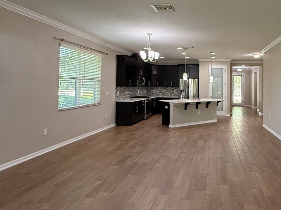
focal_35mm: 27
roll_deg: -1.0
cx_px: 195
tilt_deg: +1.7
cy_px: 82
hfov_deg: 63.1
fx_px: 219
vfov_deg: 50.9
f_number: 2.2
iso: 320
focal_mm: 2.22
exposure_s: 1/120
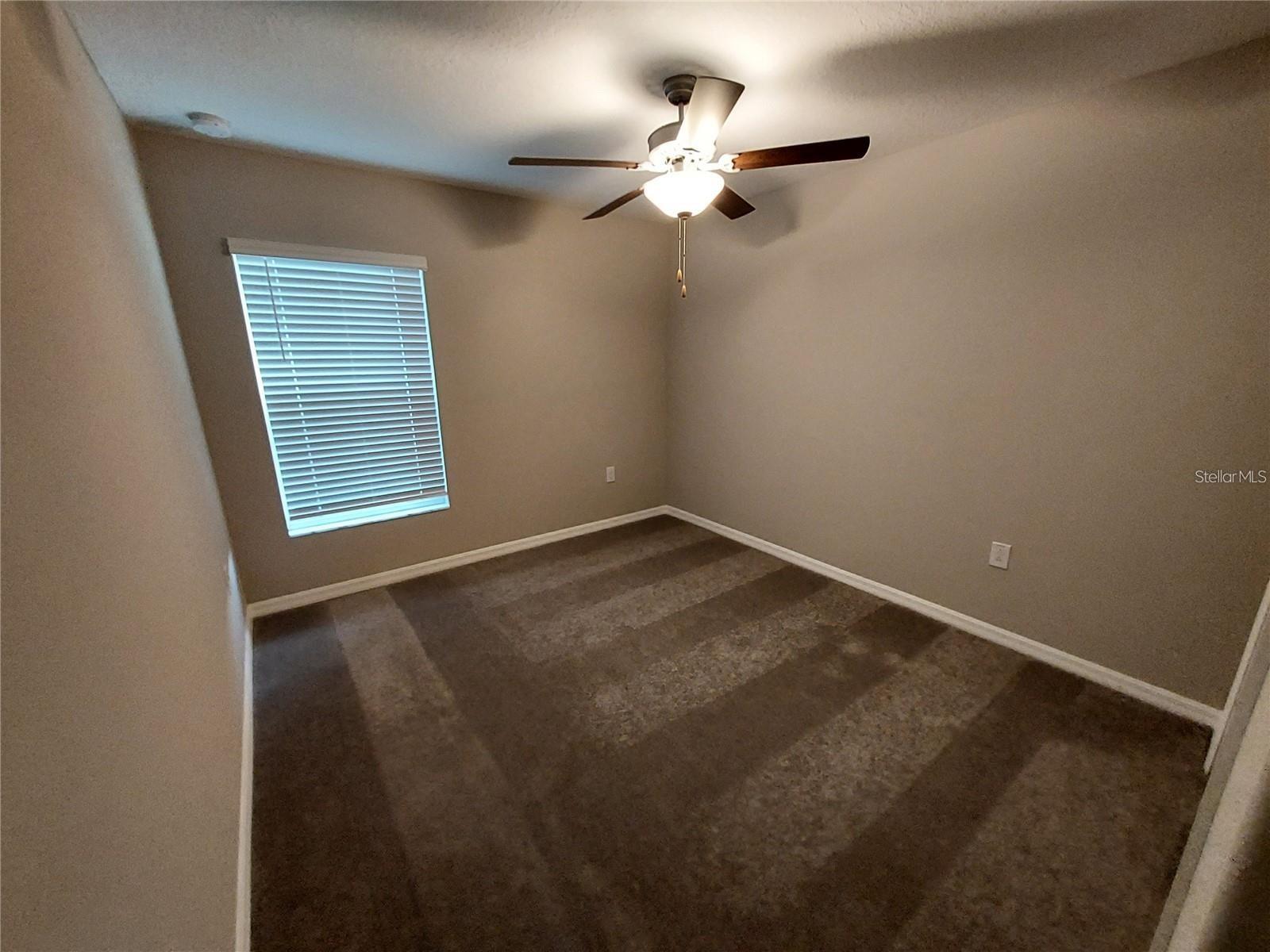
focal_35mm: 13
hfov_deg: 106.2
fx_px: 477
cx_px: 635
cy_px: 476
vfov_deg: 89.9
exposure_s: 1/40
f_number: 2.2
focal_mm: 1.42
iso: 320
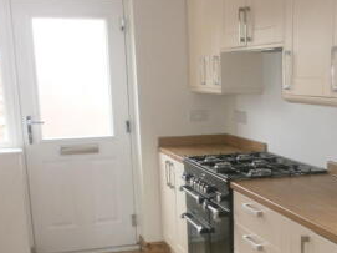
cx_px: 265
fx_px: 564
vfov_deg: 24.6
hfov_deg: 32.4
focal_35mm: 58
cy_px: 217
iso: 125
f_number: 2.9
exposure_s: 1/30
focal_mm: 4.8
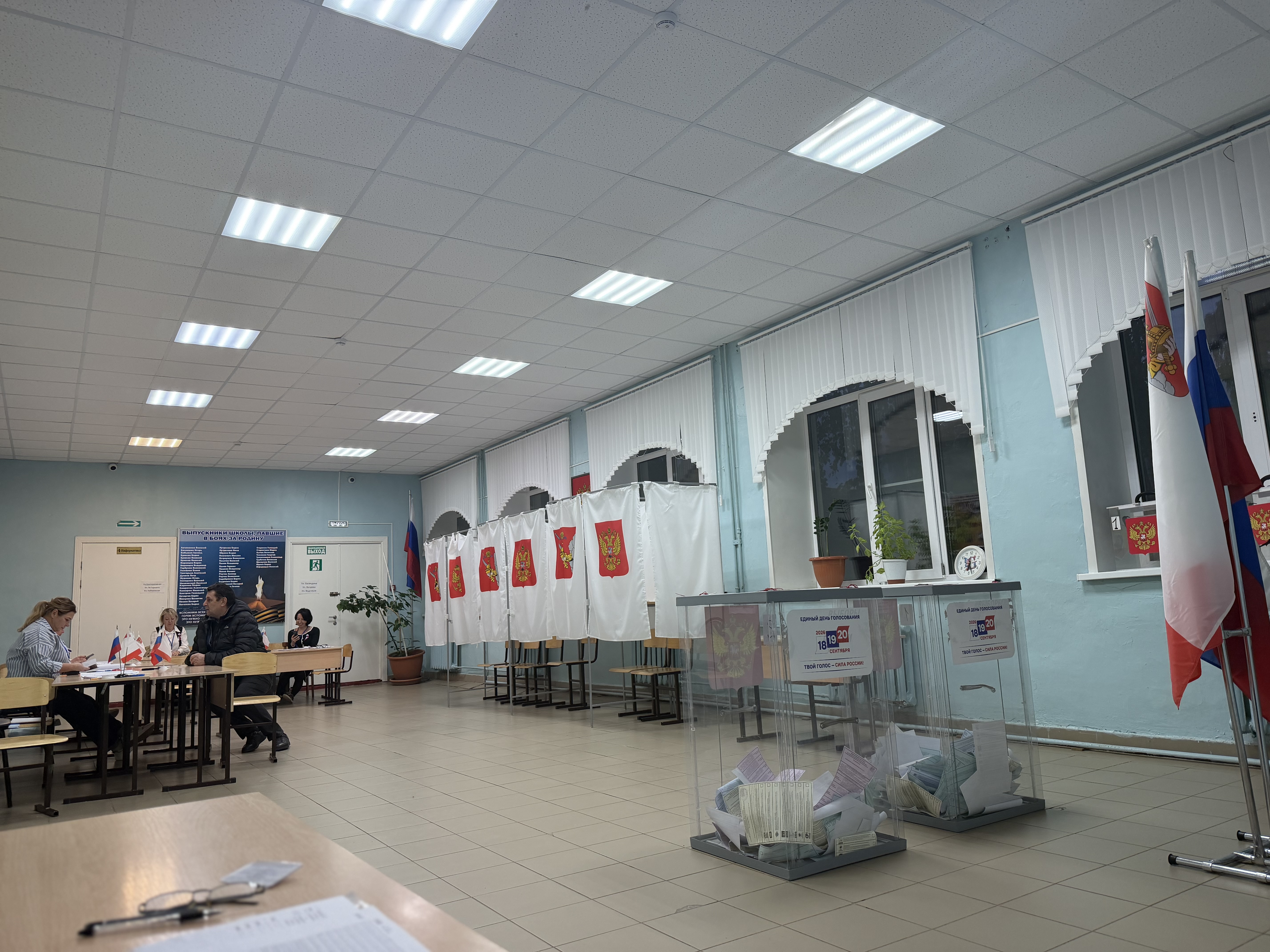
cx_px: 635
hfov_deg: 71.6
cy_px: 476
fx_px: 881
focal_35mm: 24
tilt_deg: +7.6
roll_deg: +2.7
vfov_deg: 56.8
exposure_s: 1/100
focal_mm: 6.76
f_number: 1.78
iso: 125
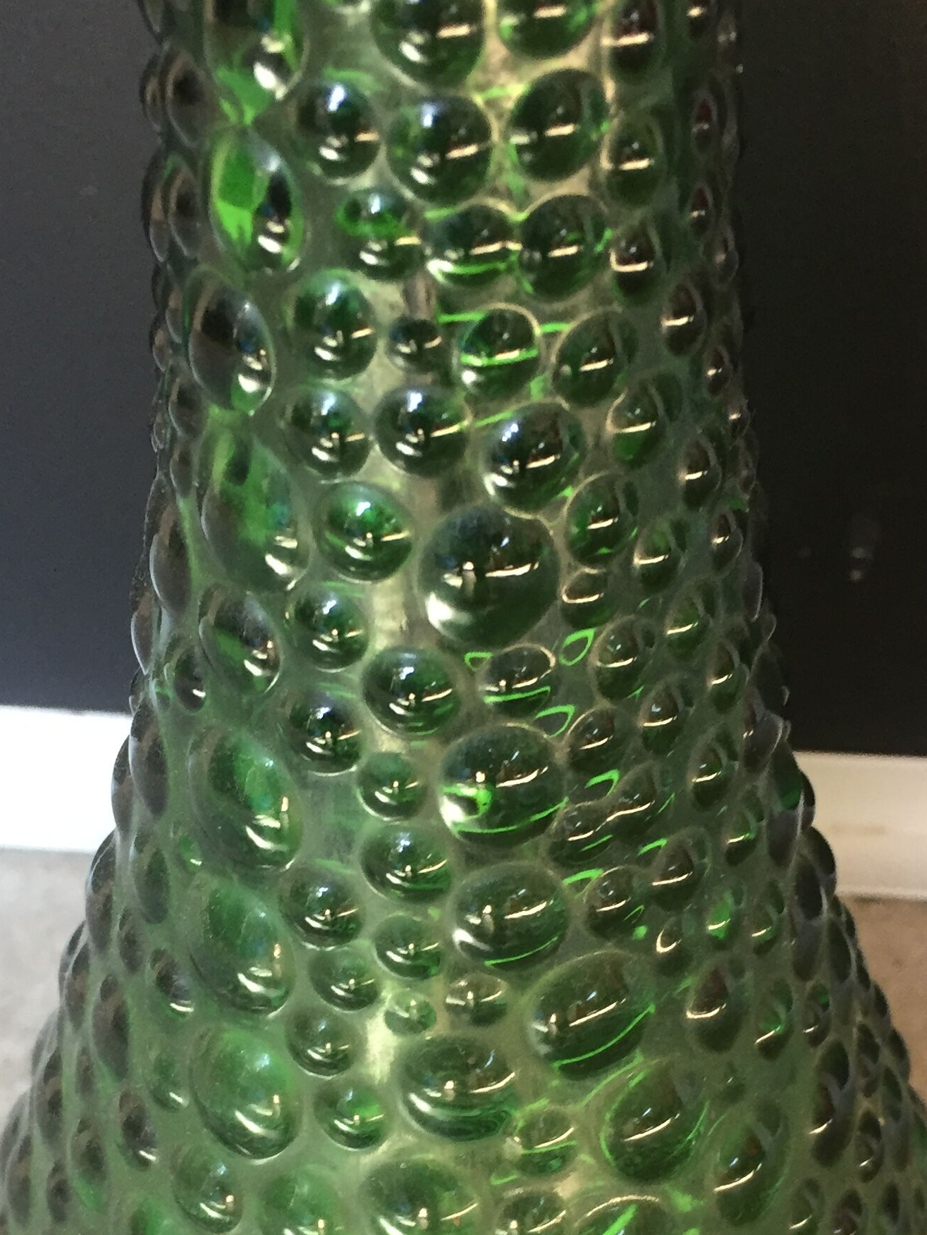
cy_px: 965
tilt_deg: -45.9
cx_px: 403
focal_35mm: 54
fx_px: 1928
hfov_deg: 27.0
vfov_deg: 34.6
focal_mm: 4.15
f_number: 2.2
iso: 160
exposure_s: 1/33
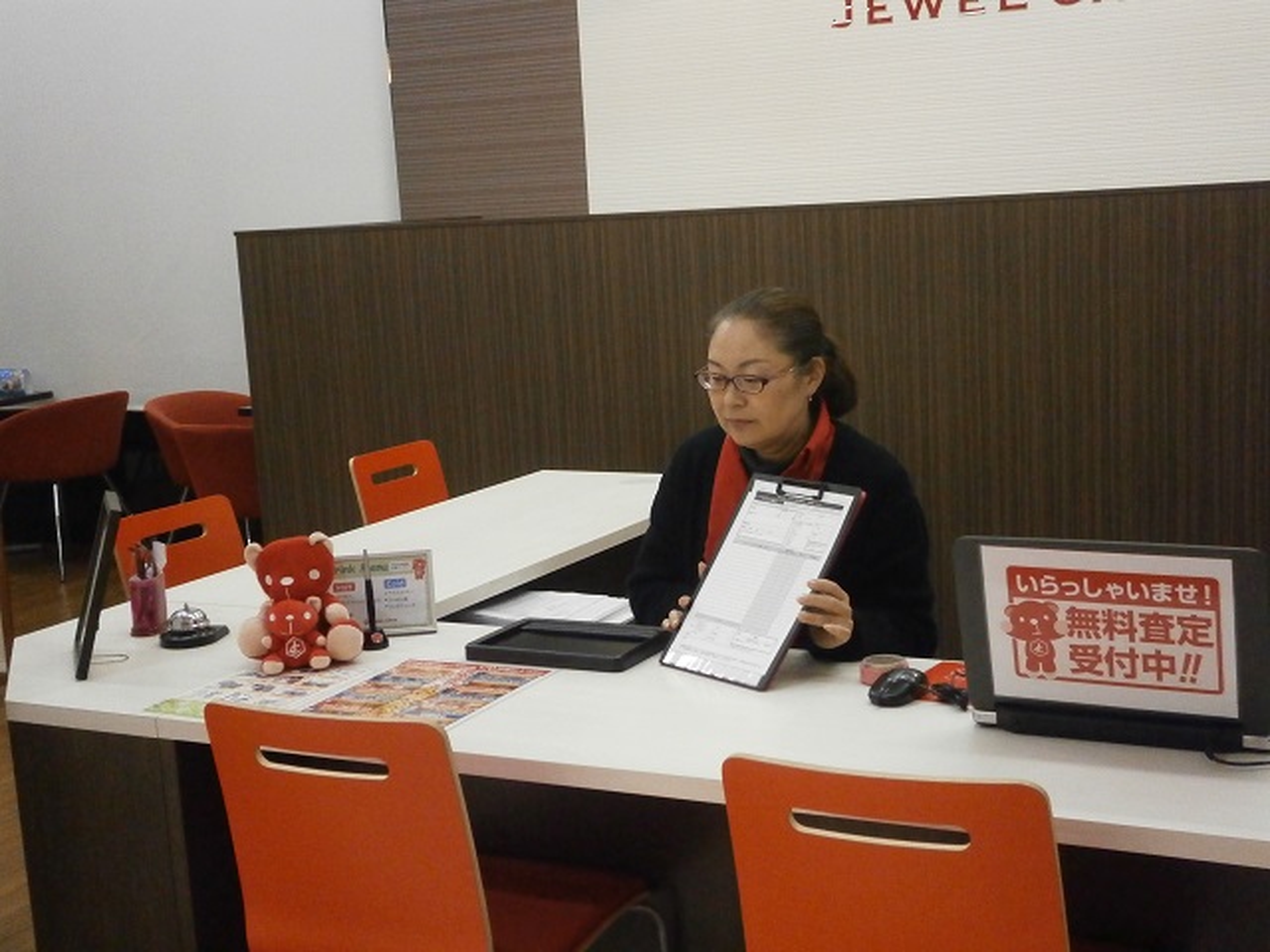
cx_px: 635
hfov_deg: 40.4
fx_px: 1724
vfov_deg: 30.9
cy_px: 476
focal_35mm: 47
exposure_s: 1/125
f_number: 3.4
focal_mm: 8.3
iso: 800
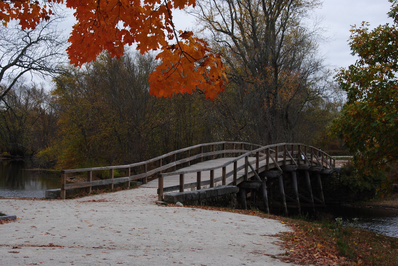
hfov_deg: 29.2
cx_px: 199
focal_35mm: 69
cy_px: 133
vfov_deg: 19.8
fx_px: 764
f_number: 9
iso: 200
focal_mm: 46
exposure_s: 1/160
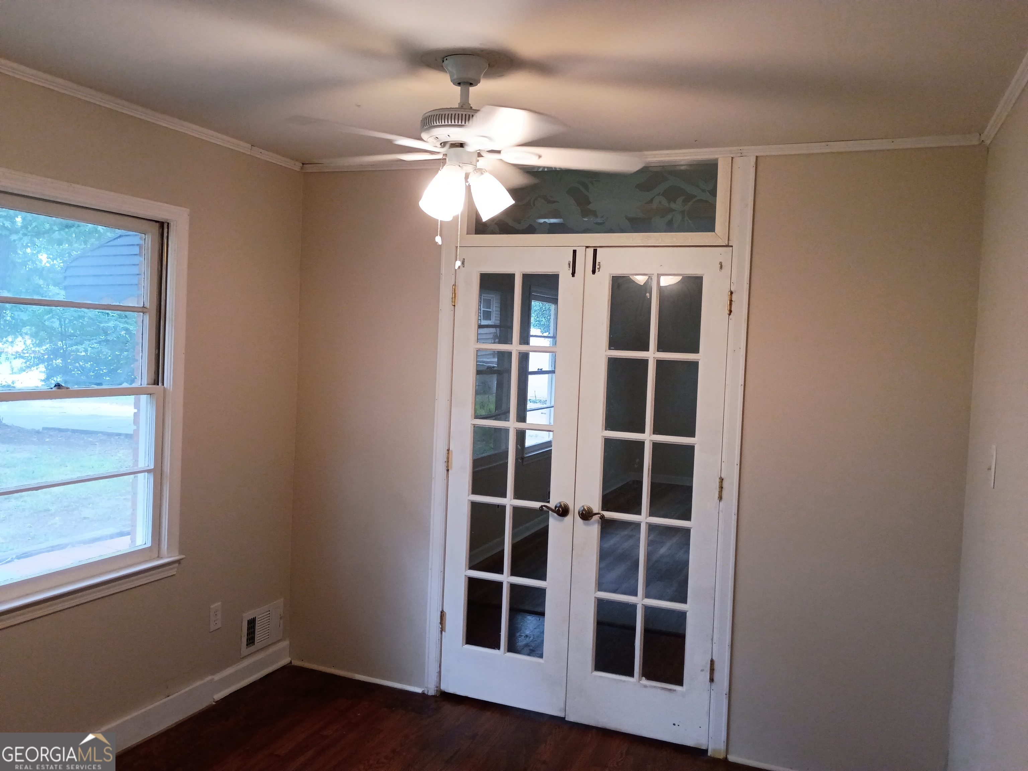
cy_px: 386
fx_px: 861
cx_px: 514
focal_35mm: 29
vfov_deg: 48.2
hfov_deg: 61.7
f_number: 1.8
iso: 620
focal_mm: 4.27
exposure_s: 1/60
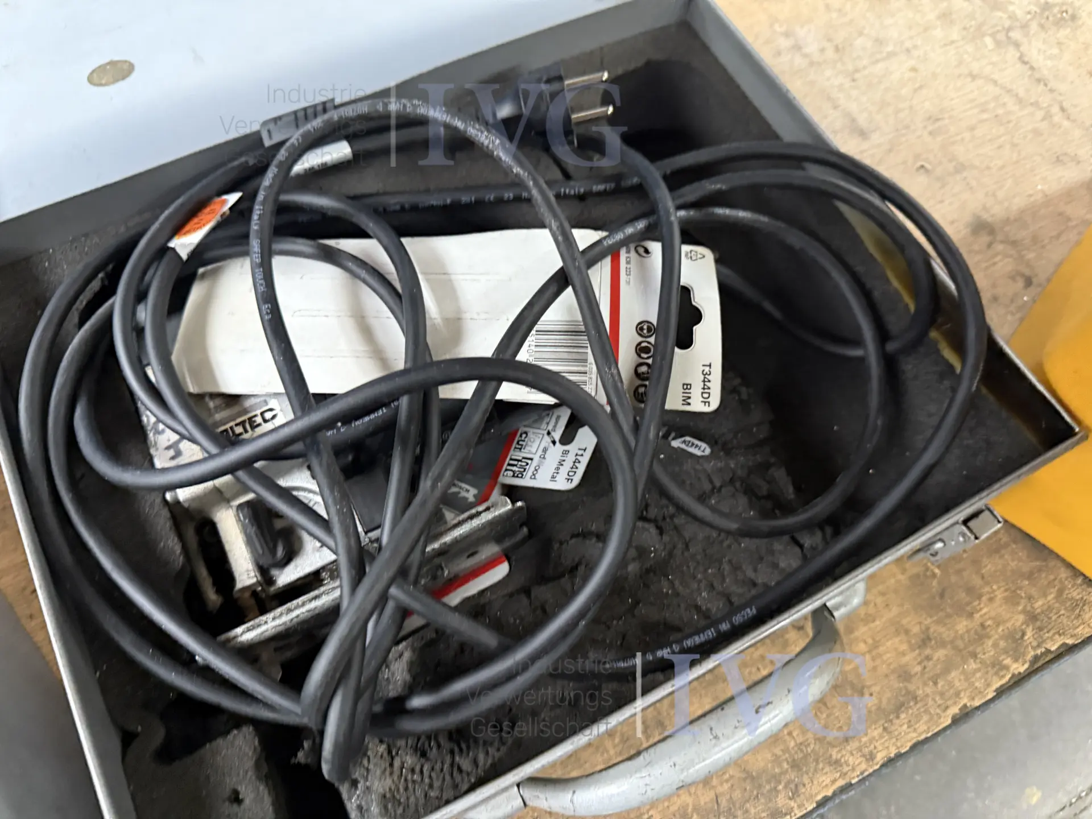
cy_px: 410
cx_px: 546
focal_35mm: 24
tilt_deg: -64.1
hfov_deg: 71.6
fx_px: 757
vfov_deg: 56.8
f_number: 1.78
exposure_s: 1/33
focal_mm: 6.76
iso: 640
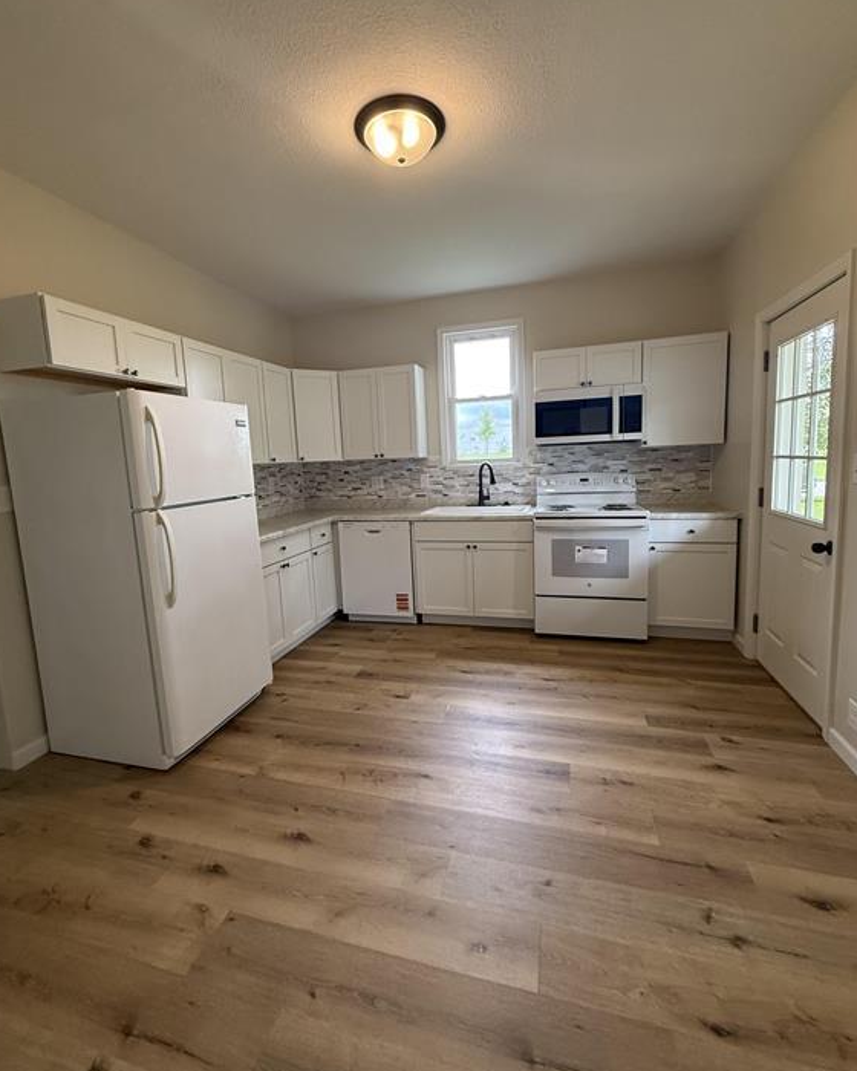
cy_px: 519
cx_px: 421
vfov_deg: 96.8
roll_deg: +2.5
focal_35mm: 15
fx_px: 476
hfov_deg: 84.0
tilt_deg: -5.7
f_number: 2.2
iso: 320
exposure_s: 1/120
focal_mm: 2.22
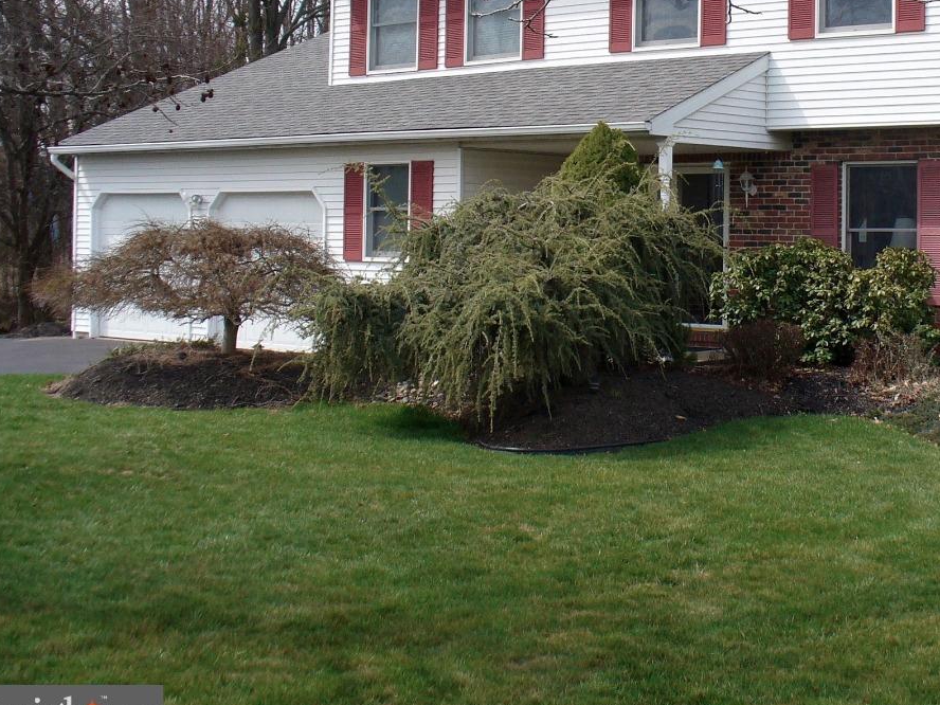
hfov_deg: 31.4
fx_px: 1629
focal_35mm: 60
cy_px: 175
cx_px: 740
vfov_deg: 24.1
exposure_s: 1/200
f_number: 5.6
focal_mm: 6.1
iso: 80
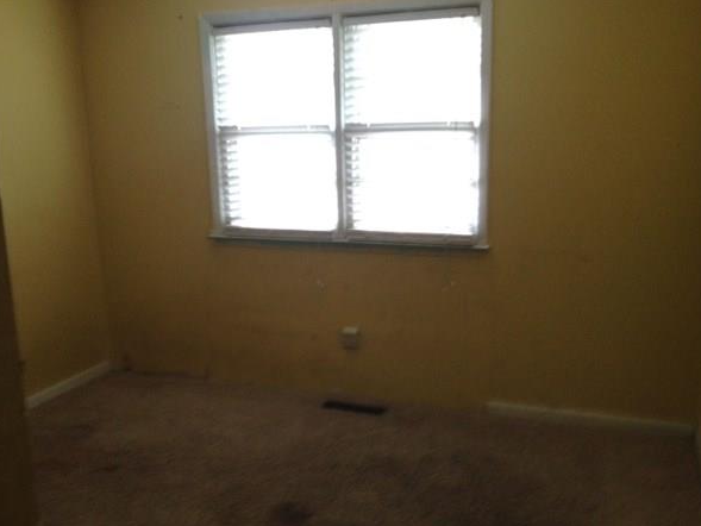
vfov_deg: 37.7
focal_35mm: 38
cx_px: 337
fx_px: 770
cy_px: 264
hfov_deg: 49.0
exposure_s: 1/20
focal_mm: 4.28
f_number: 2.4
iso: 125
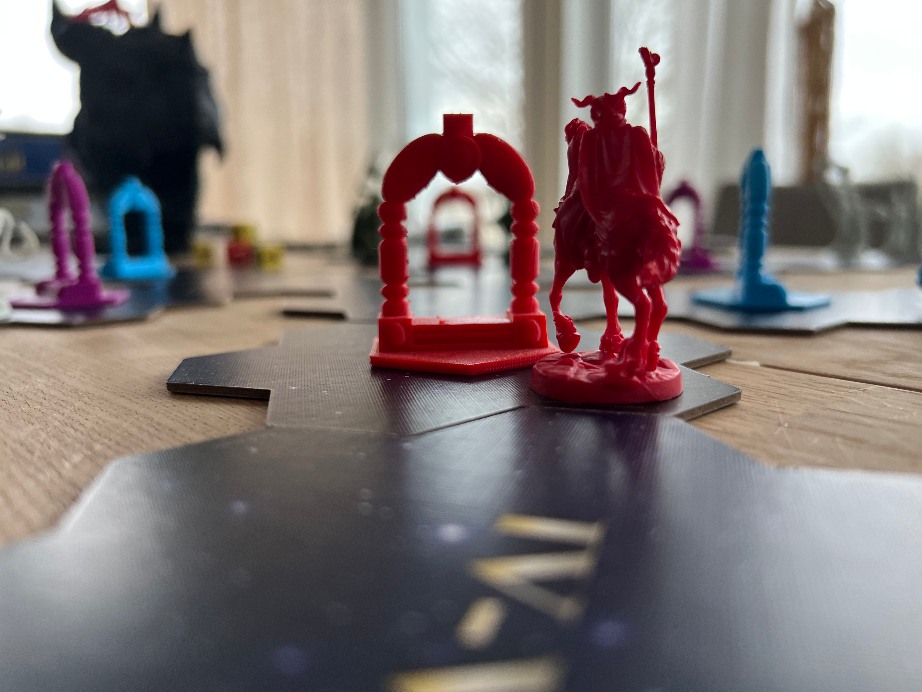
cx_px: 461
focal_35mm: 26
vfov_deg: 53.1
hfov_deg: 67.3
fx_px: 693
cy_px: 346
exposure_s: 1/121
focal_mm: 5.7
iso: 125
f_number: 1.5
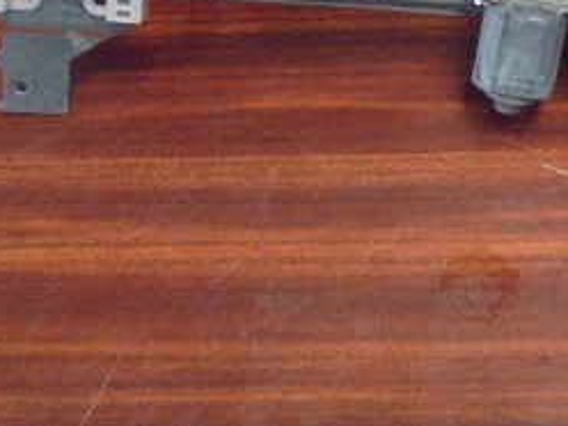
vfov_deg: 25.5
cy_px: -13
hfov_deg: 34.3
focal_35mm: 54
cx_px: 470
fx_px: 886
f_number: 3.5
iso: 800
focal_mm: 4.6
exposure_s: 1/50
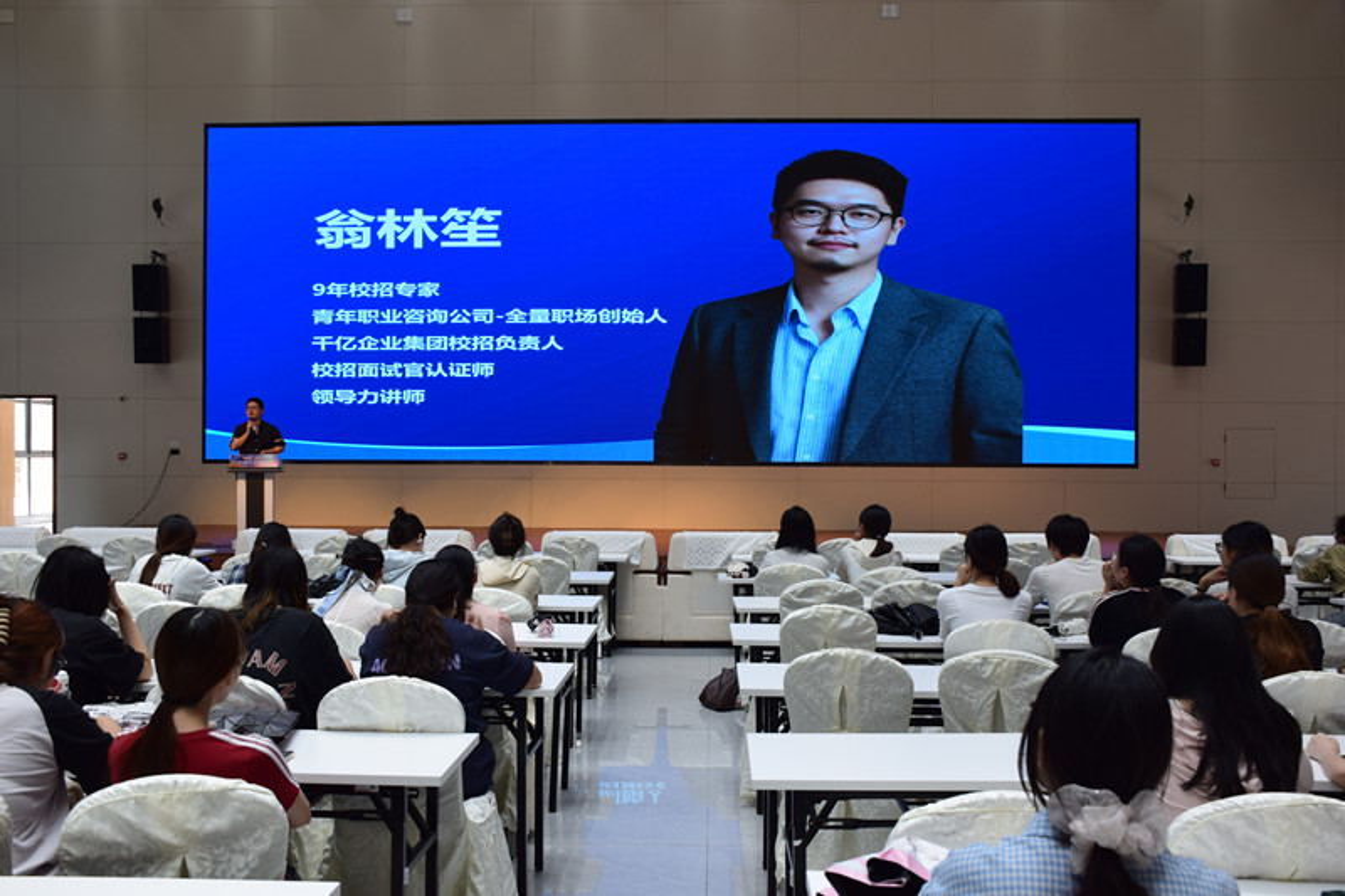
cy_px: 448
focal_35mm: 33
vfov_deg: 40.0
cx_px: 672
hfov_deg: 57.2
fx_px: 1233
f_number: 7.1
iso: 400
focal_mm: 22
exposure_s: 1/40
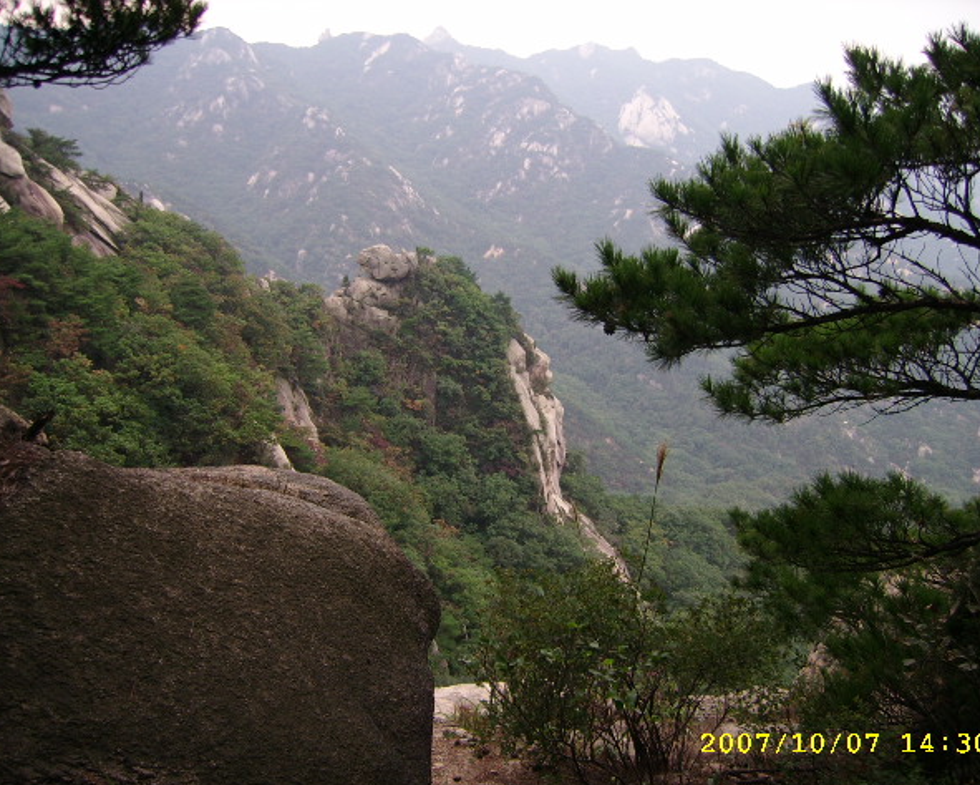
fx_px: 1073
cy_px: 397
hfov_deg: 49.1
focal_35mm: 37
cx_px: 507
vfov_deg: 40.1
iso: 100
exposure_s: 1/78
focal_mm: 5.95
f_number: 2.8
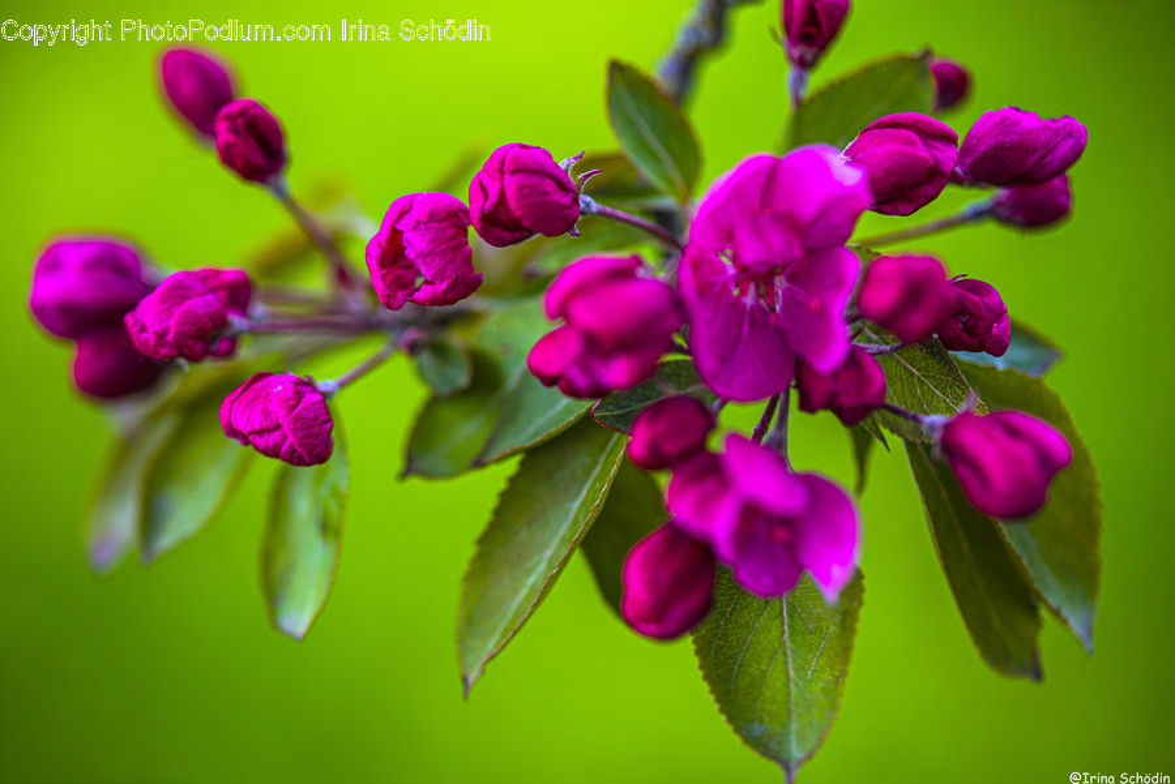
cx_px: 588
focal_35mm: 90
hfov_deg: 22.6
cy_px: 392
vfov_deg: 15.2
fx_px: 2939
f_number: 3.5
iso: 100
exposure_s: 1/125
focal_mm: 90
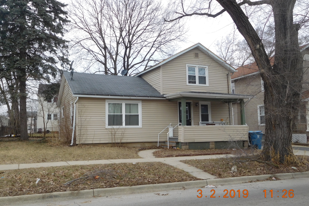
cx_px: 156
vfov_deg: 38.9
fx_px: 292
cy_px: 100
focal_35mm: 34
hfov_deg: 55.8
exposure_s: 1/400
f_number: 3.6
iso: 125
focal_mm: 5.7
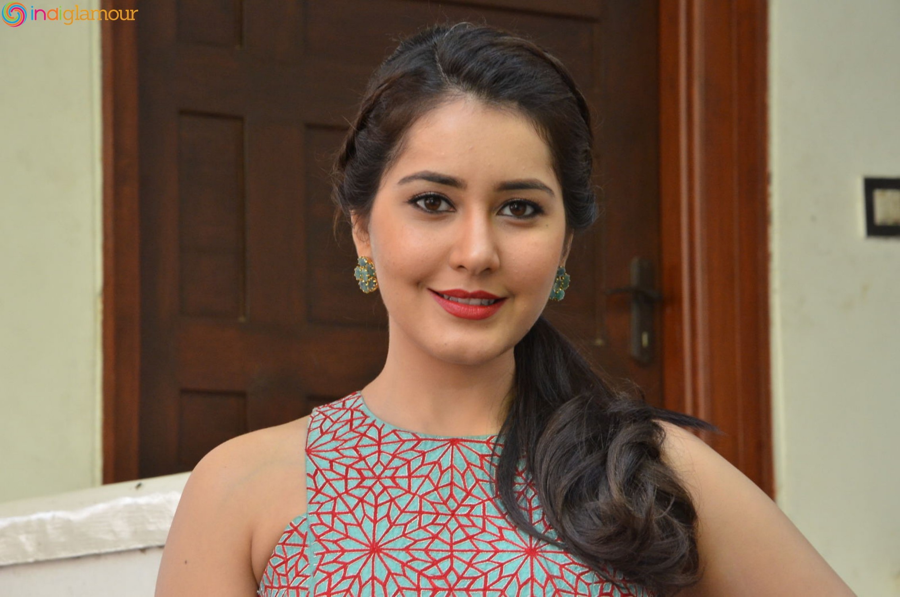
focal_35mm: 158
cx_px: 450
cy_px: 298
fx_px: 3930
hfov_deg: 13.1
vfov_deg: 8.7
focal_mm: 105
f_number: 8
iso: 1600
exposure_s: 1/125
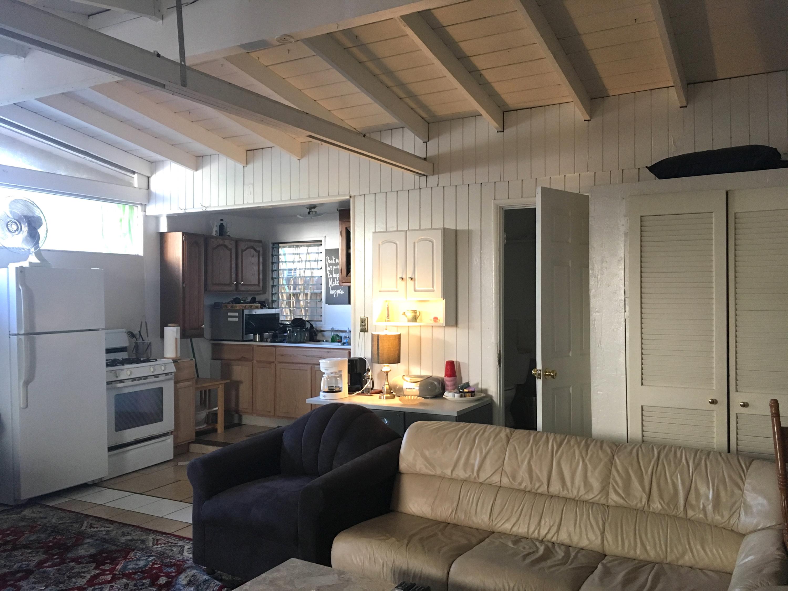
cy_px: 296
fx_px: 660
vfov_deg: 48.2
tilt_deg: -0.2
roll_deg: -0.5
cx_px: 394
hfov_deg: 61.7
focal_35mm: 29
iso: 125
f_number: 2.2
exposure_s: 1/30
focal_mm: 4.15
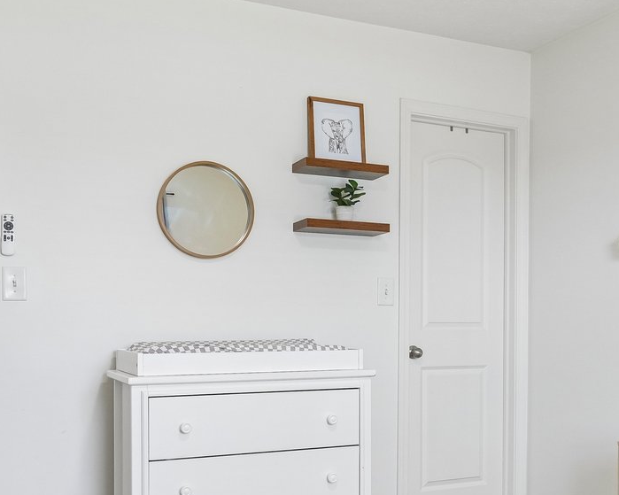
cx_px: 386
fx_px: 806
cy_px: 318
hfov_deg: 41.7
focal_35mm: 44
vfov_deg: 33.9
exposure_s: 1/30
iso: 400
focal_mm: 16
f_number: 8
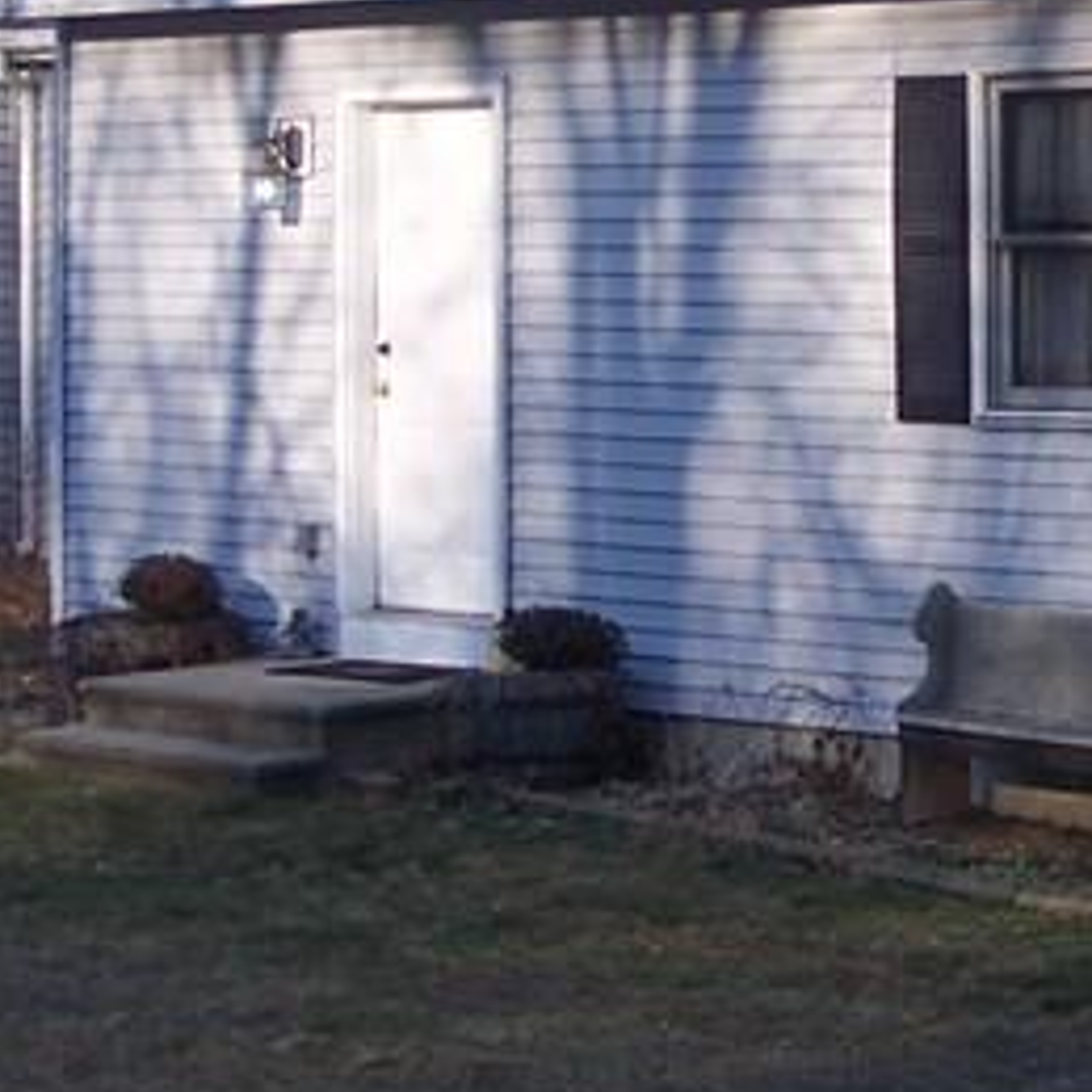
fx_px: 4854
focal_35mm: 136
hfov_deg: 12.7
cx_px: 1037
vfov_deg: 12.6
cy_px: -63
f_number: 3.4
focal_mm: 8
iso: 100
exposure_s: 1/350
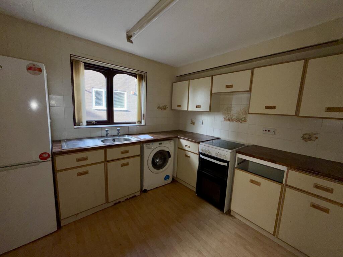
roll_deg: -2.8
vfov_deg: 85.7
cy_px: 128
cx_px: 172
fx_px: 139
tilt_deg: -7.8
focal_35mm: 14
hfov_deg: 102.1
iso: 32
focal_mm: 2.22
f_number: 2.2
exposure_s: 1/121
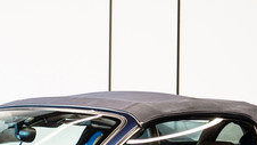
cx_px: 80
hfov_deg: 6.6
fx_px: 2241
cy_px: 95
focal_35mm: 329
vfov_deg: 3.7
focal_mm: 75
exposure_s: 1/100
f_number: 3.2
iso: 1000
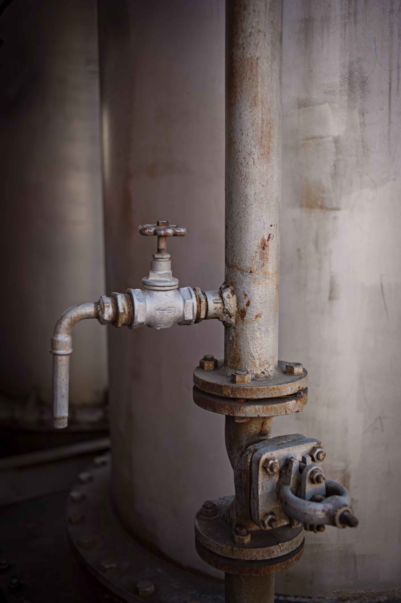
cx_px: 200
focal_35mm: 35
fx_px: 586
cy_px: 302
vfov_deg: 54.5
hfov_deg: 37.8
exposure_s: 1/800
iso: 200
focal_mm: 35
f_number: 2.8
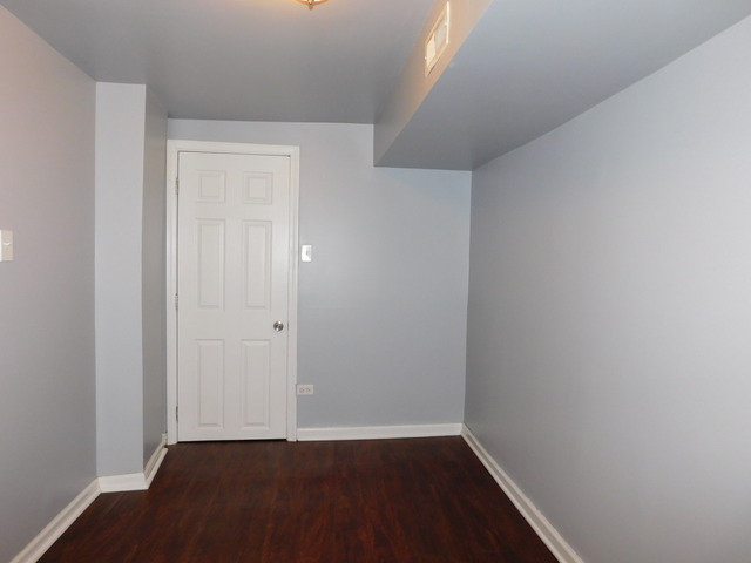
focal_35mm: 23
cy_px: 282
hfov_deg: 73.9
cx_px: 376
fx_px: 499
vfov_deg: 58.9
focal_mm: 4
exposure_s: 1/30
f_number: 3
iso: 200
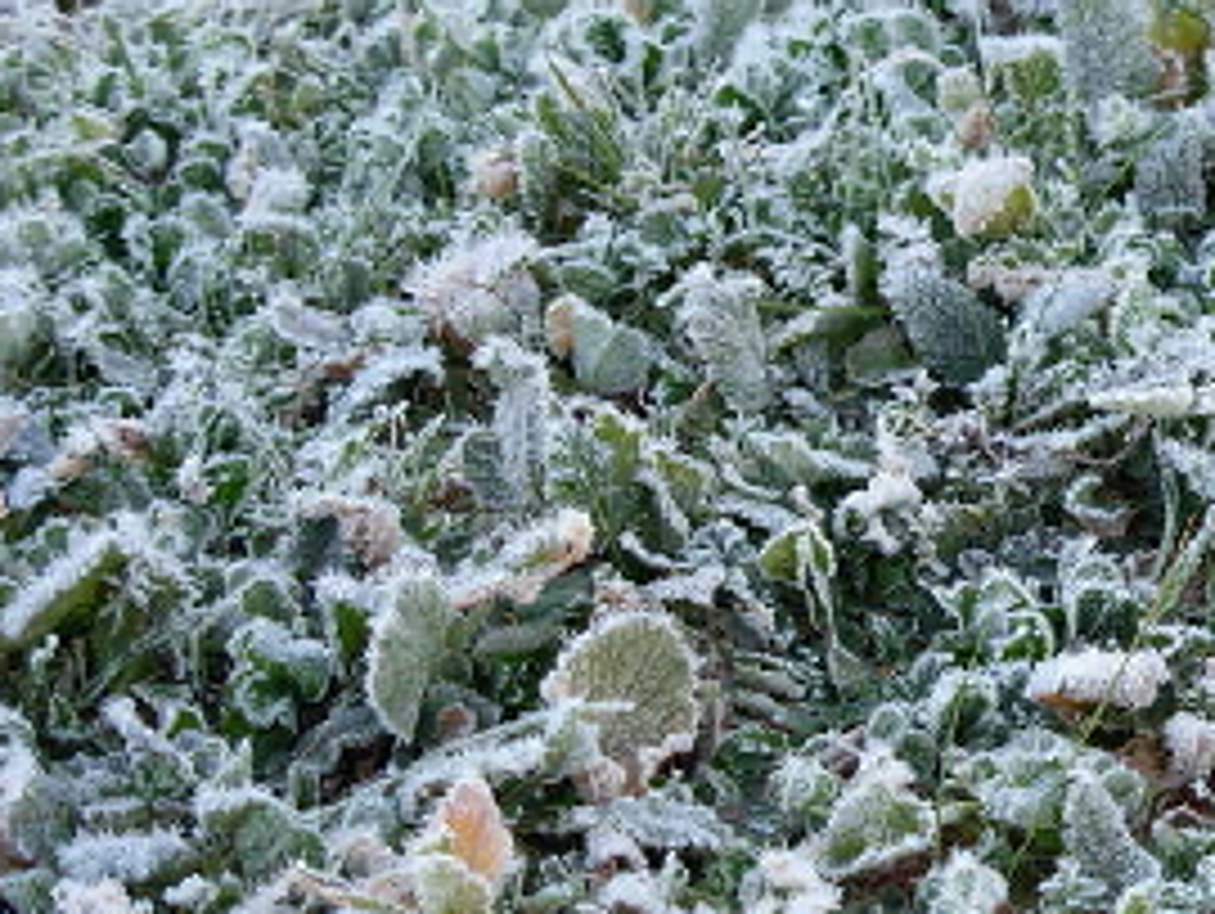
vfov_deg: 11.0
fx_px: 4743
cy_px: 374
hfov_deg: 14.5
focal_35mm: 135
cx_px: 1071
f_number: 3.6
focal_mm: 12.5
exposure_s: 1/52.2
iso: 79
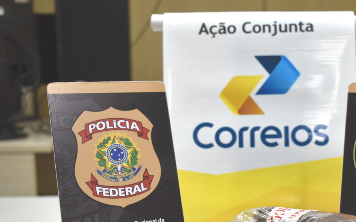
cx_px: 267
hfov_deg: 31.9
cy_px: 168
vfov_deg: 20.5
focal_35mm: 63
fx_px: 611
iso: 400
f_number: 4.5
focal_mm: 26
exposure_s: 1/80
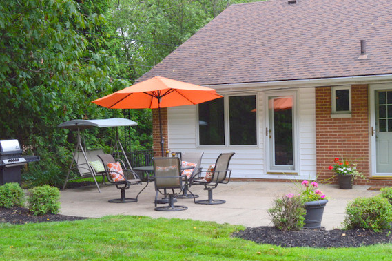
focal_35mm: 54
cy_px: 141
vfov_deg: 25.0
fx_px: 588
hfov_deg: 36.9
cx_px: 211
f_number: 9
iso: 400
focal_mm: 32
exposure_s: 1/100
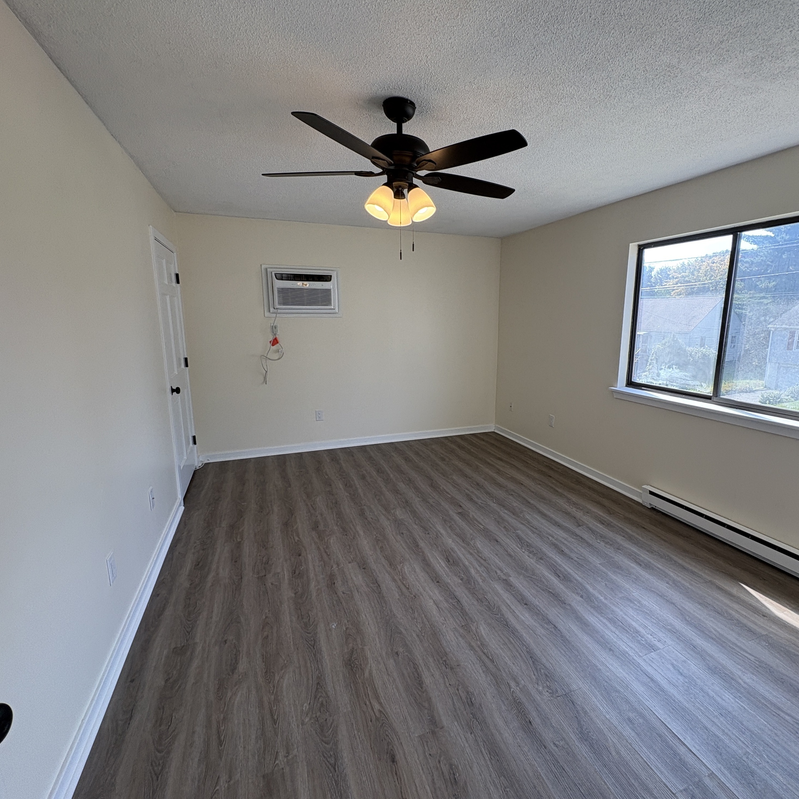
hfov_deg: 83.7
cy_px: 398
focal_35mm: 17
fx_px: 444
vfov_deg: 84.0
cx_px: 440
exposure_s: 1/120
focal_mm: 2.22
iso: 50
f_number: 2.2
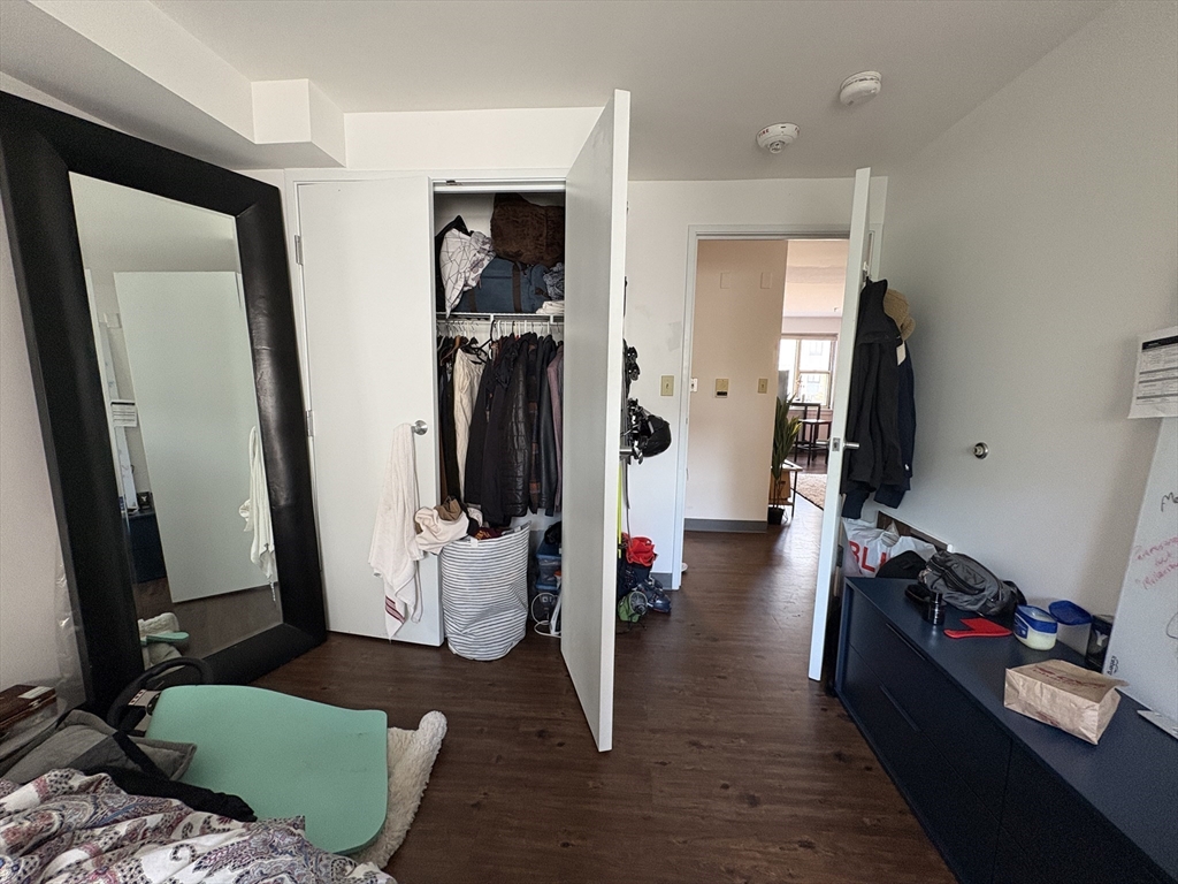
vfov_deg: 85.7
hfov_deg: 102.1
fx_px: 476
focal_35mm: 14
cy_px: 442
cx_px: 589
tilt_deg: -6.8
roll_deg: -0.3
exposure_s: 1/60
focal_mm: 2.22
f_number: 2.2
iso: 200
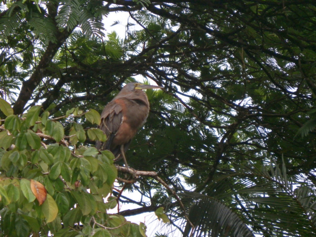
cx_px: 158
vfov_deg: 3.0
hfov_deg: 3.9
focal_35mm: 504
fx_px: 4601
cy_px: 118
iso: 200
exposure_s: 1/100
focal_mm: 90
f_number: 4.4
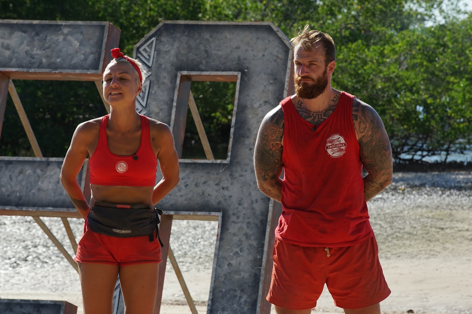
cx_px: 236
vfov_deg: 6.9
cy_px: 157
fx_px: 2622
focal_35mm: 200
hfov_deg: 10.3
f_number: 13
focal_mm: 200
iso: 640
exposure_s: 1/500
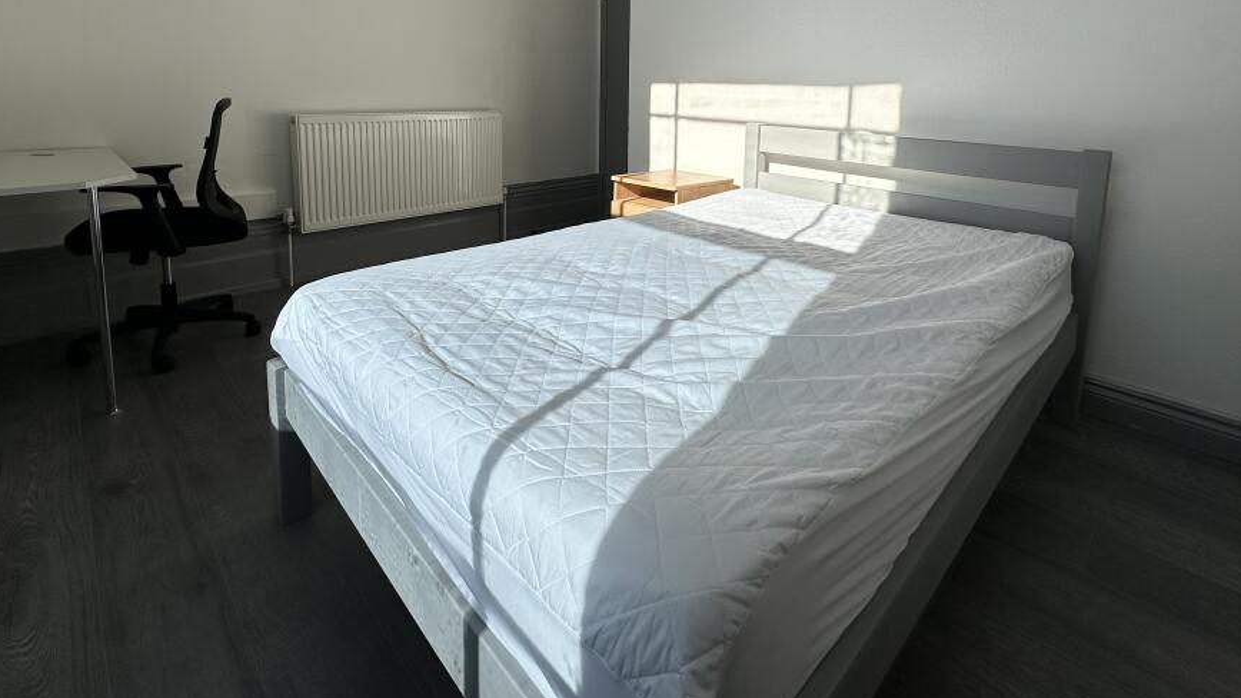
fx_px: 592
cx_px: 632
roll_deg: -1.3
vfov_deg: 57.2
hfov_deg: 92.7
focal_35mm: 18
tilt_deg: -7.6
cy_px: 156
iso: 40
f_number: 2.2
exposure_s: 1/1715
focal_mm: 2.22
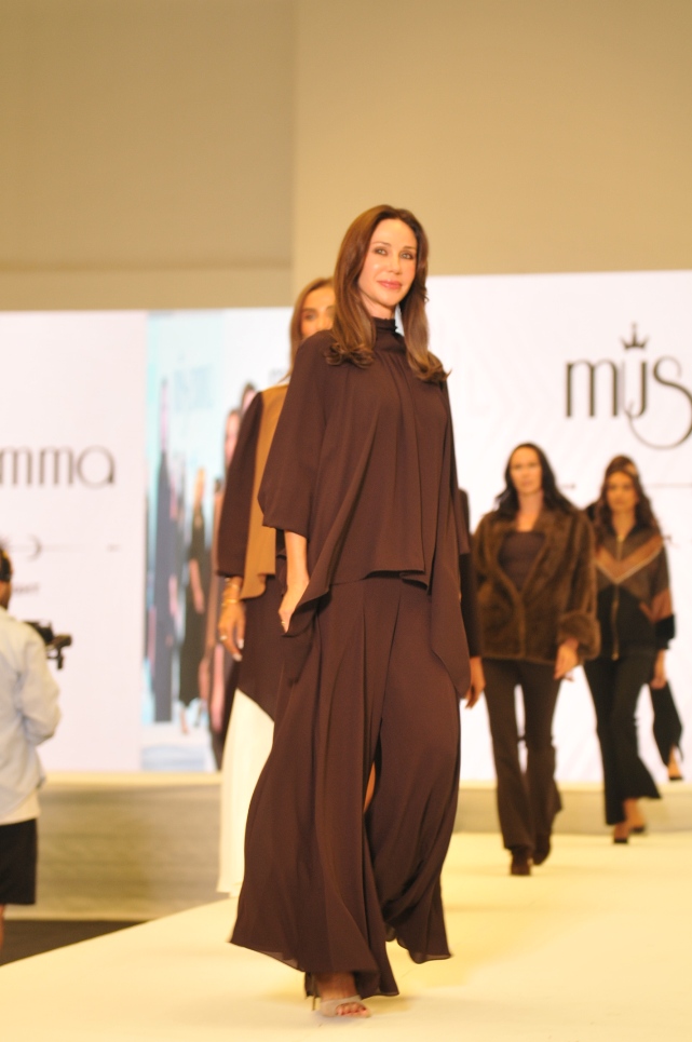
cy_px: 521
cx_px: 346
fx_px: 2688
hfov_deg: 14.7
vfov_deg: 21.9
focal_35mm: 93
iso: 400
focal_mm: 62
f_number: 4.5
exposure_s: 1/80
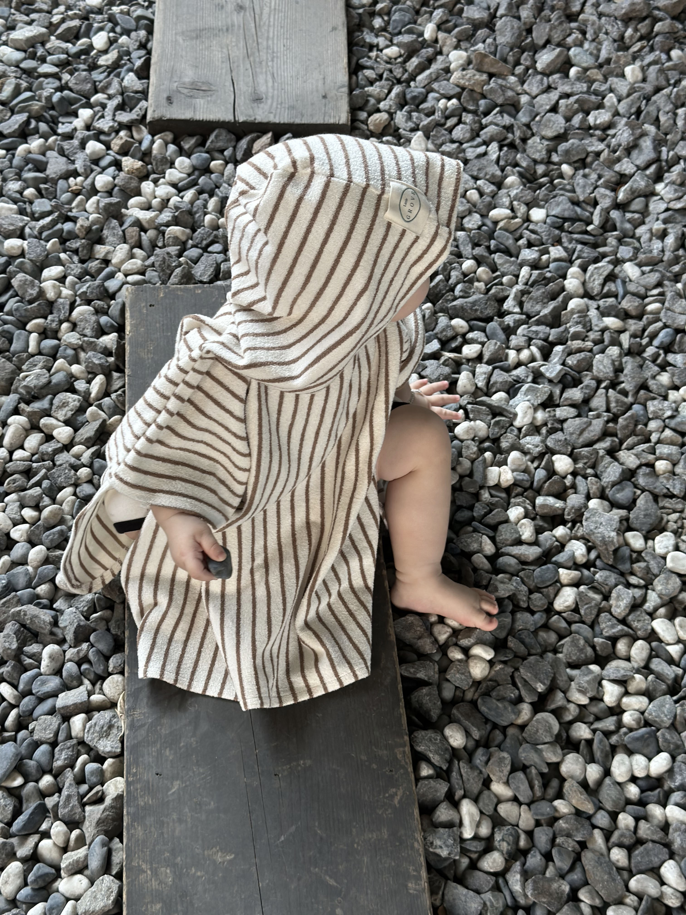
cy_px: 458
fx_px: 1268
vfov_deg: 39.7
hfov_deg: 30.3
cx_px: 343
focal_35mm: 48
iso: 80
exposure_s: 1/183
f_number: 1.78
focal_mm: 6.86
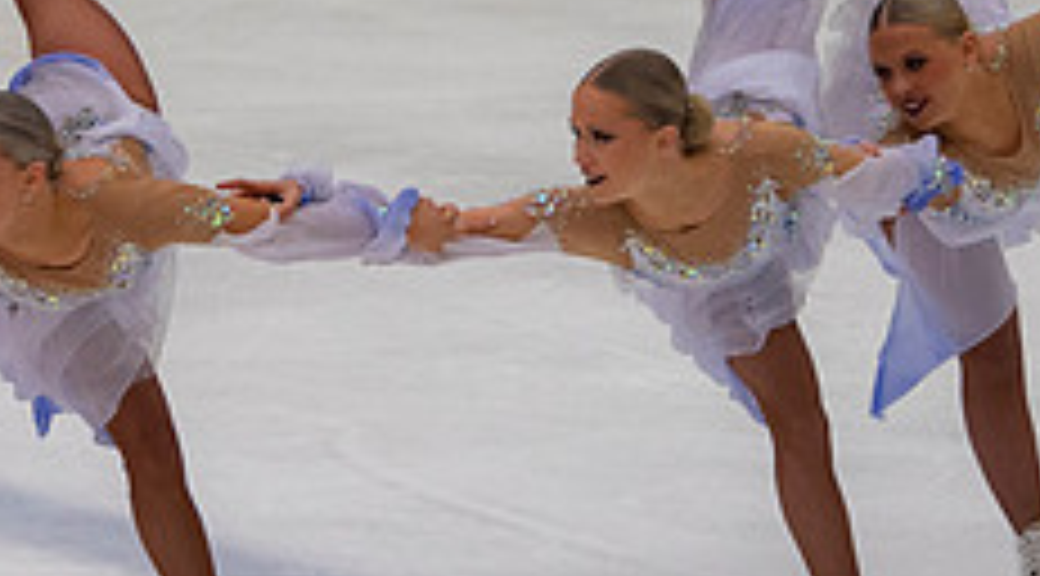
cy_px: 128
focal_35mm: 636
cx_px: -39
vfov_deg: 1.9
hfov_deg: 3.4
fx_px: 17476
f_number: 3.5
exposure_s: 1/400
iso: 500
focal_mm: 122
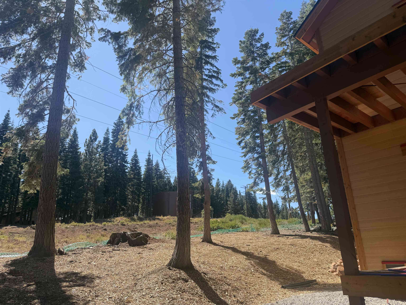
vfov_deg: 56.8
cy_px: 152
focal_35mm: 24
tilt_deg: +19.2
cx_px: 203
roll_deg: +2.2
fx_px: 281
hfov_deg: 71.6
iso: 80
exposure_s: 1/1949
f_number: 1.78
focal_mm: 6.76
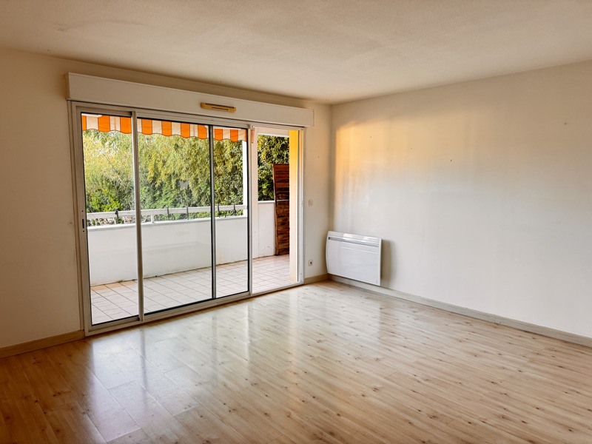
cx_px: 296
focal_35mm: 24
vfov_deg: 56.8
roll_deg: +0.2
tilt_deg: -6.4
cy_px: 222
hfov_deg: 71.6
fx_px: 410
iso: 200
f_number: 1.78
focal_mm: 6.76
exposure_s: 1/100
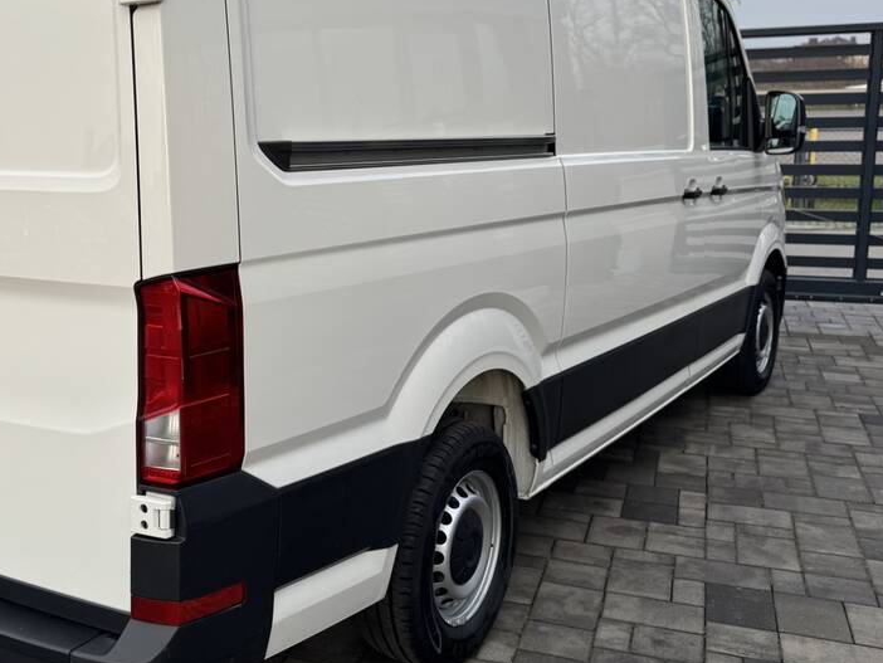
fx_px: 1046
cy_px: 278
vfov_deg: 35.1
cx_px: 231
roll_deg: +2.6
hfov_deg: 44.4
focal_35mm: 41
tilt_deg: -12.2
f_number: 1.78
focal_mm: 6.76
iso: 80
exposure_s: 1/1238
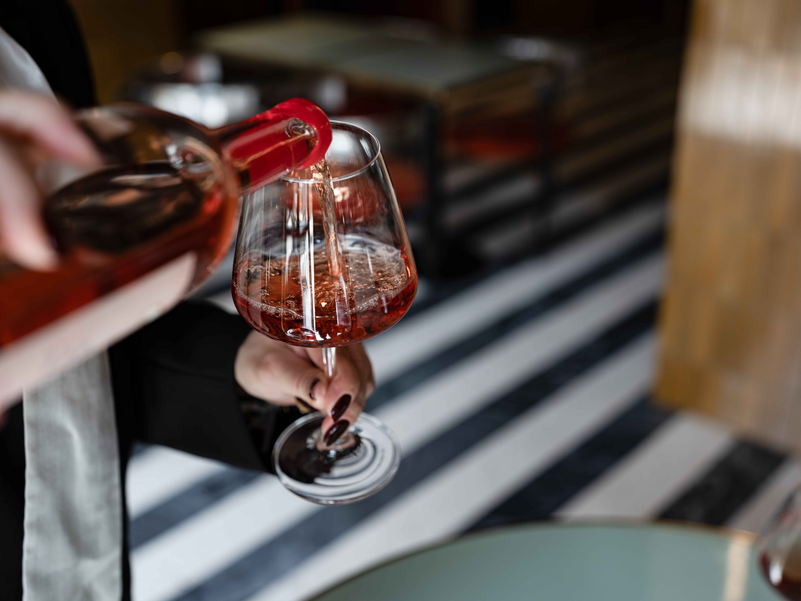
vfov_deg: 32.2
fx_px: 1041
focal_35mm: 45
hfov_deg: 42.1
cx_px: 400
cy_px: 300
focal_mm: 56.5
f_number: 4
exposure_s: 1/100
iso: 160
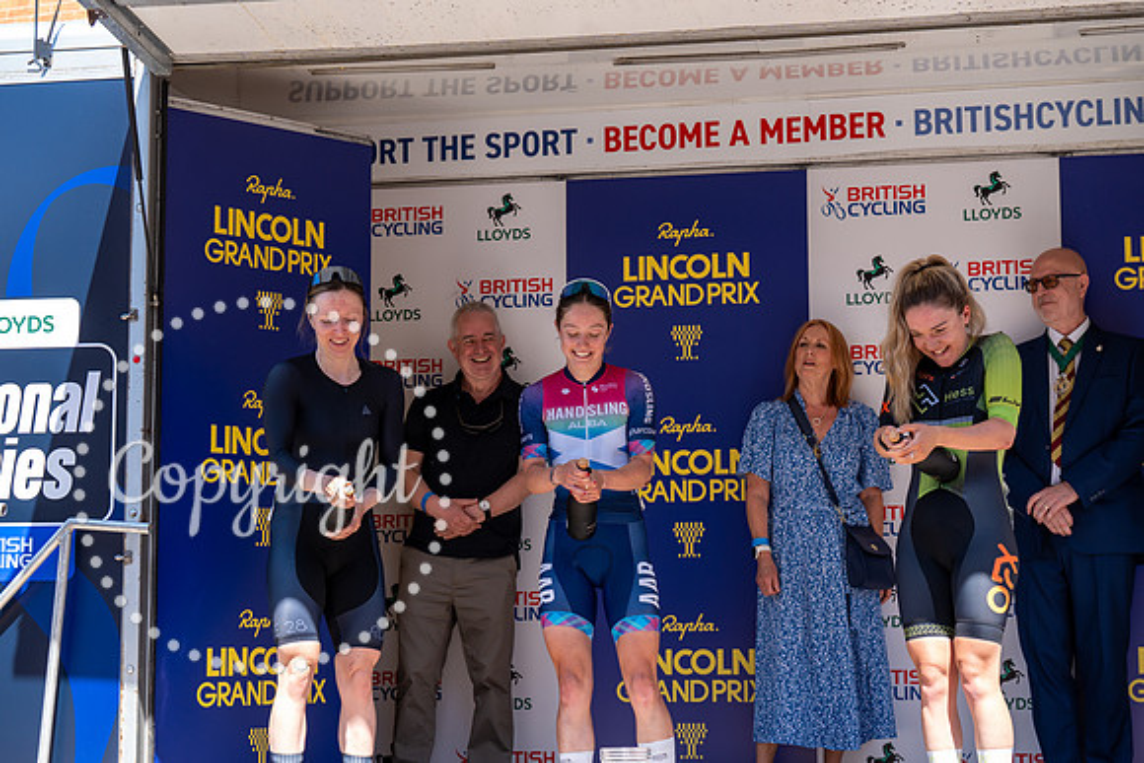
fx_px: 2225
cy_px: 382
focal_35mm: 70
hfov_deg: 28.8
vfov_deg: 19.5
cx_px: 572
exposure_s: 1/1000
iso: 500
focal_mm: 70
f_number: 4
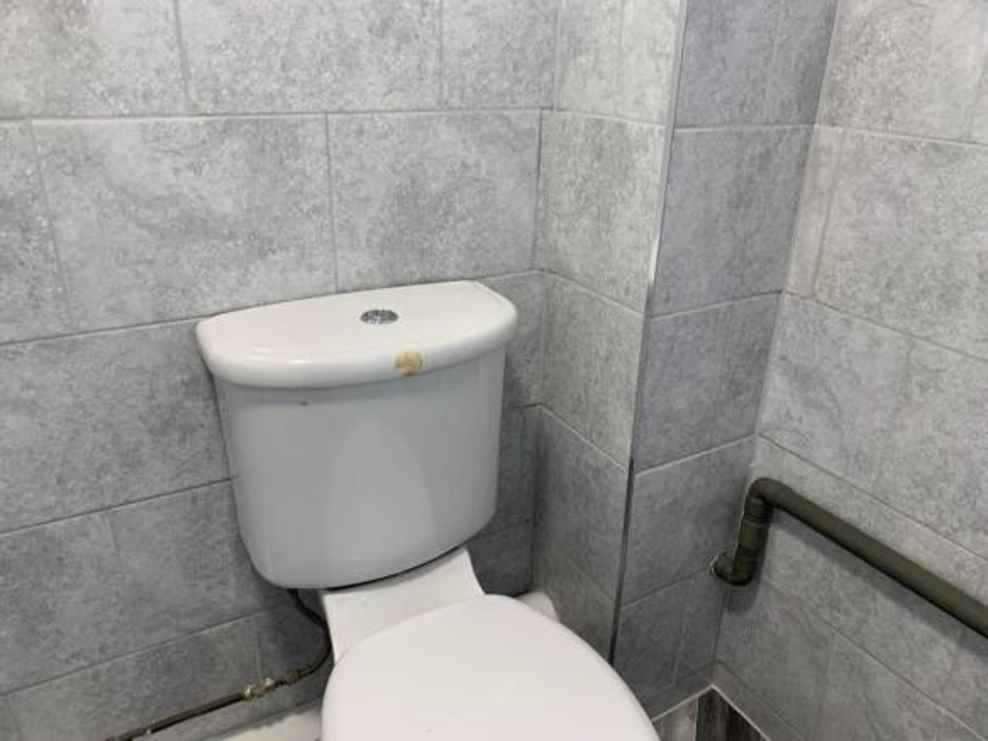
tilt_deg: -23.3
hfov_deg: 67.3
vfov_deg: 53.0
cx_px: 494
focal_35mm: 26
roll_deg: -1.9
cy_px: 370
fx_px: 742
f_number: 1.8
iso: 100
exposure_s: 1/63
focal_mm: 4.25
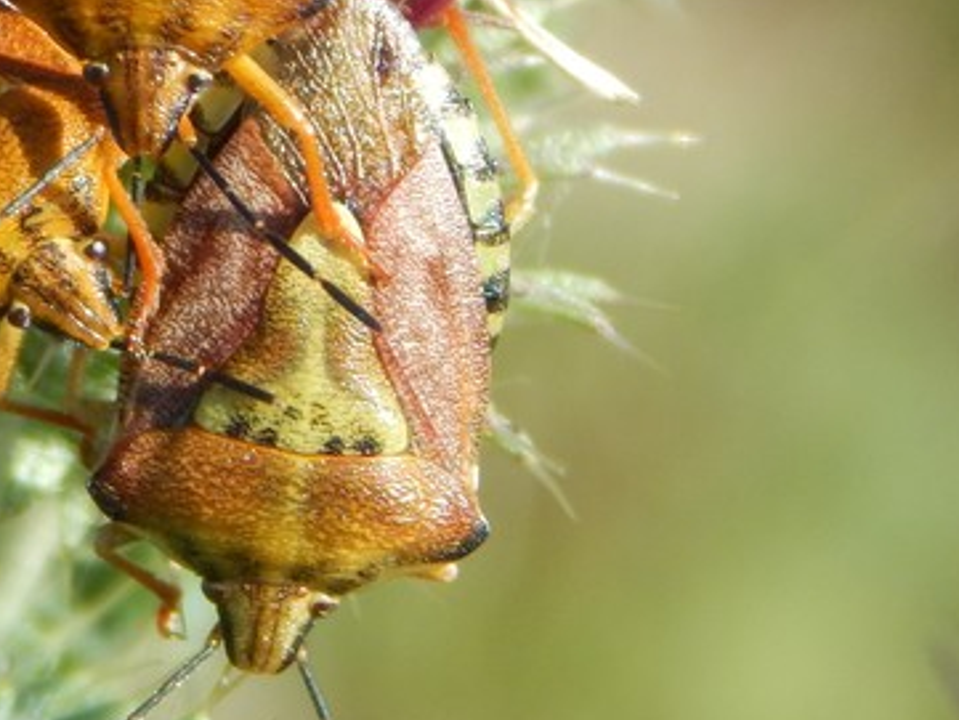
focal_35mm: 548
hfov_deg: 3.6
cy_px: 178
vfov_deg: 2.7
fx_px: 15187
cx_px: 113
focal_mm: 41.7
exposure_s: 1/320
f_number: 5.6
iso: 125
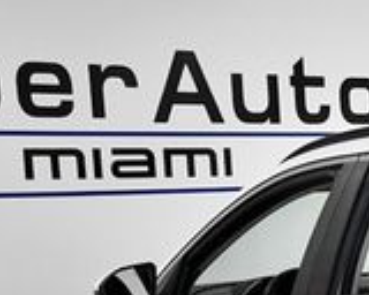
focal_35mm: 128
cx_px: 620
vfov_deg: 11.6
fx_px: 1398
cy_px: 418
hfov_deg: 13.7
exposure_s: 1/500
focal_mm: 23
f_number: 5.6
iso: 2000
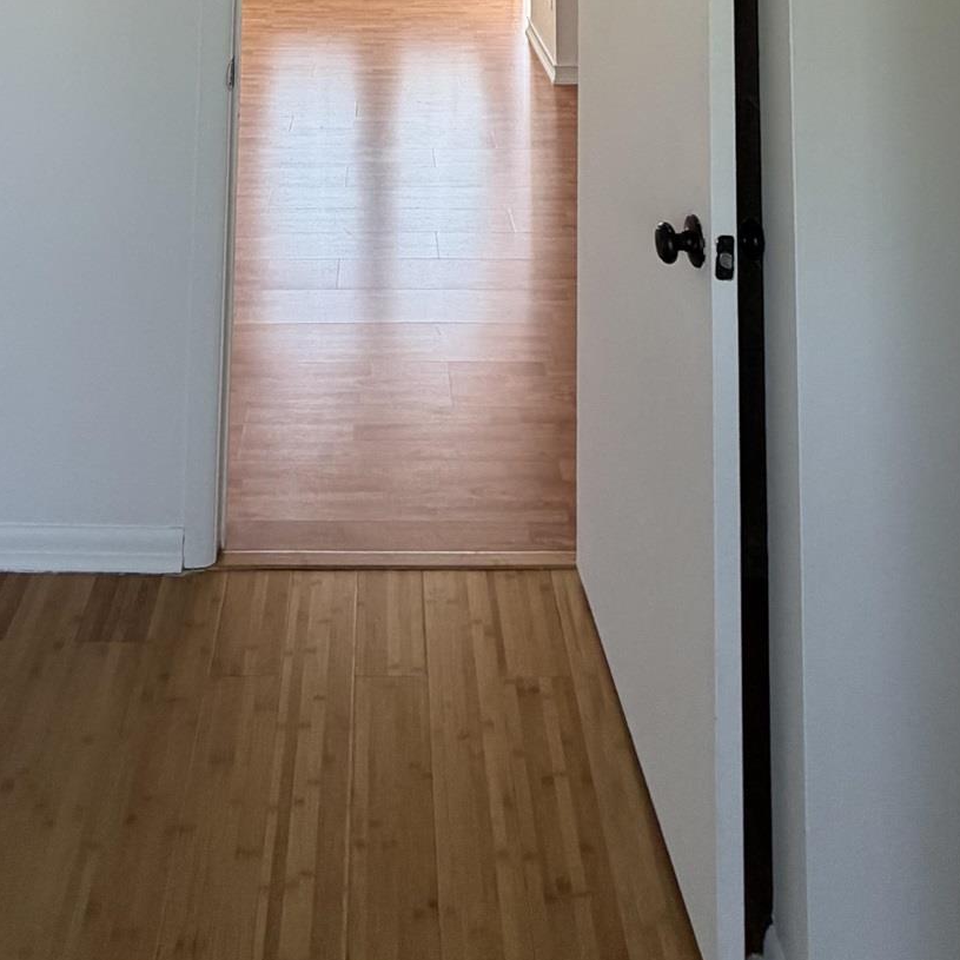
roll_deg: -0.6
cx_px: 411
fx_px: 1098
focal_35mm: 35
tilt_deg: +6.0
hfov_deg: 47.1
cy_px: -360
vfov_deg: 32.1
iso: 125
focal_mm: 2.22
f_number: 2.2
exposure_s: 1/121
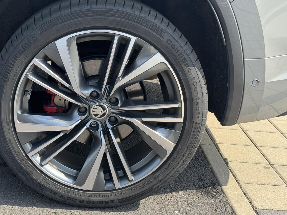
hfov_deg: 32.1
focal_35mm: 60
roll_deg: -6.1
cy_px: 107
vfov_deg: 24.4
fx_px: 497
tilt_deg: -18.1
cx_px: 112
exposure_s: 1/939
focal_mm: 6.76
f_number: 1.78
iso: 64
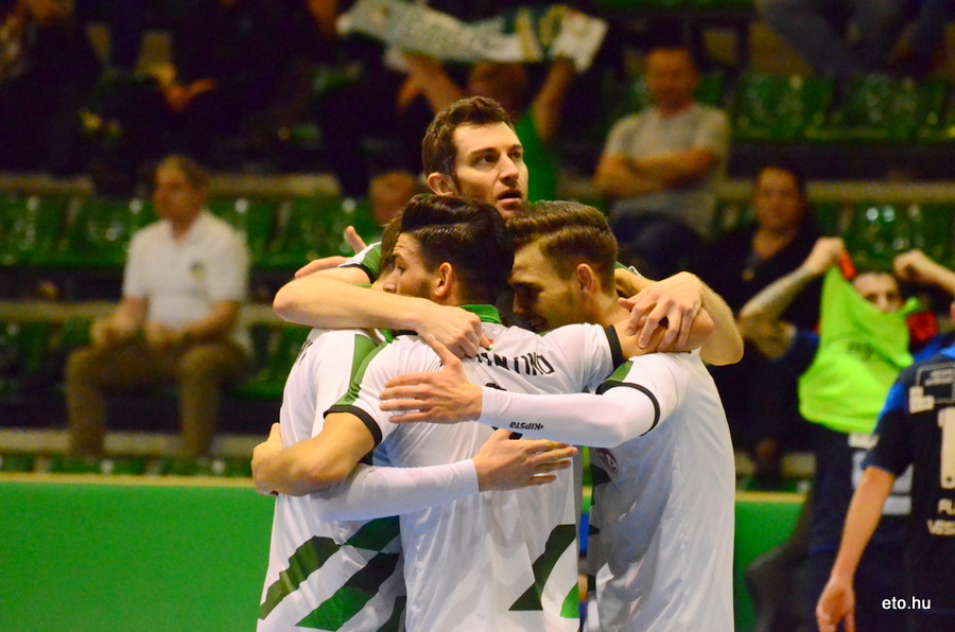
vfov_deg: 4.1
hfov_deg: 6.3
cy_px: 316
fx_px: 8736
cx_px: 478
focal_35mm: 330
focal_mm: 220
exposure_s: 1/800
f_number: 5.3
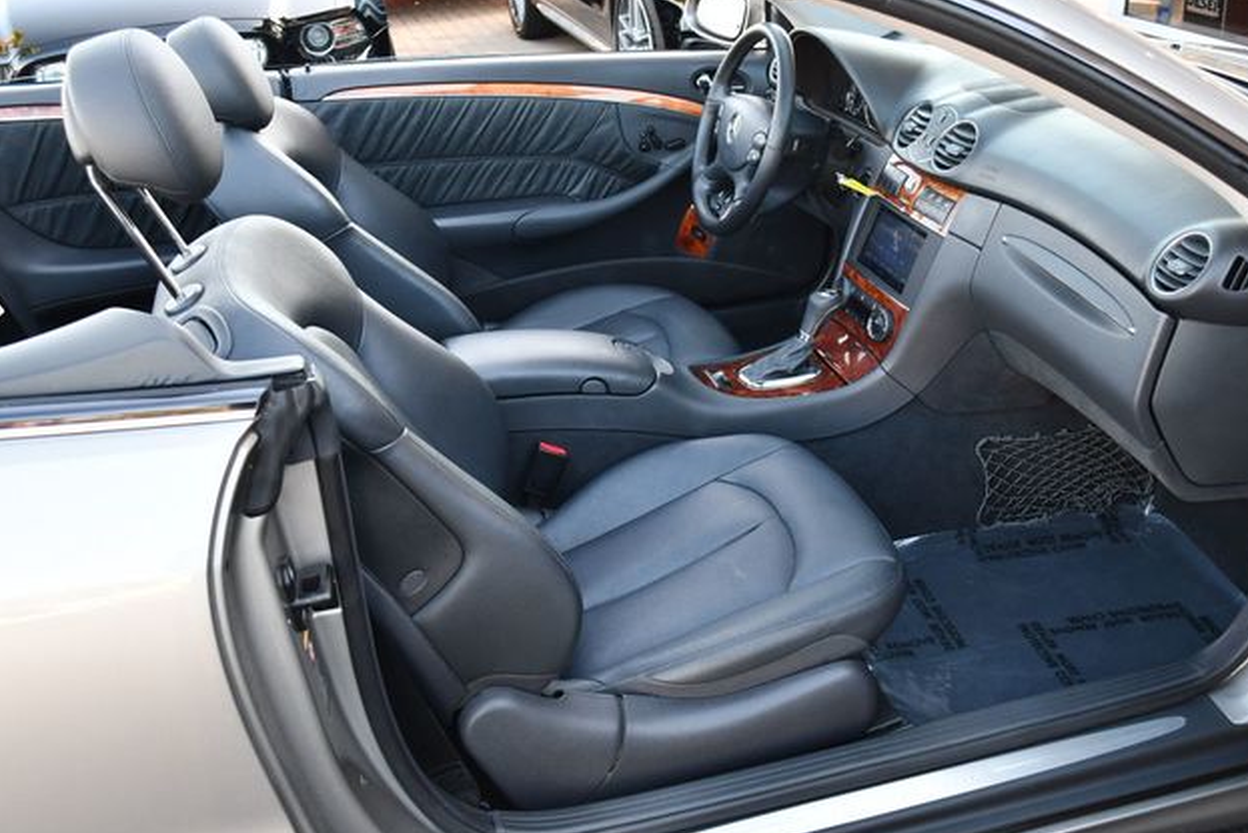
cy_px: 419
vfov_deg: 36.0
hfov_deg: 51.9
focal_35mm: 37
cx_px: 637
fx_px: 1283
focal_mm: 18
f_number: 3.5
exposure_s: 1/250
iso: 720
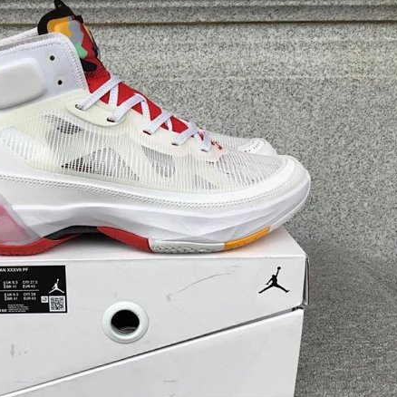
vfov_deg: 41.8
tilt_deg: -17.9
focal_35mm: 40
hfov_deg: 41.1
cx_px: 119
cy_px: 210
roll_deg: +0.8
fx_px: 519
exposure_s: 1/120
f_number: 2.4
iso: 25
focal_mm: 3.3
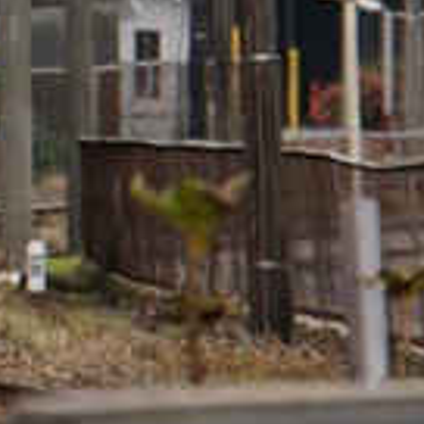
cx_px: -193
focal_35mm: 902
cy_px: -61
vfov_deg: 1.9
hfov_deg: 1.9
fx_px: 12500
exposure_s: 1/320
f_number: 6.3
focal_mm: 200
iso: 800
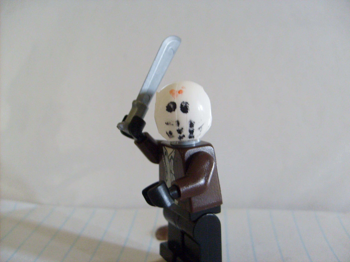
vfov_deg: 40.7
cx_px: 175
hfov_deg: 52.6
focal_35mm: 35
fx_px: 354
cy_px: 131
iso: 200
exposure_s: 1/3
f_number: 2.8
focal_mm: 5.8
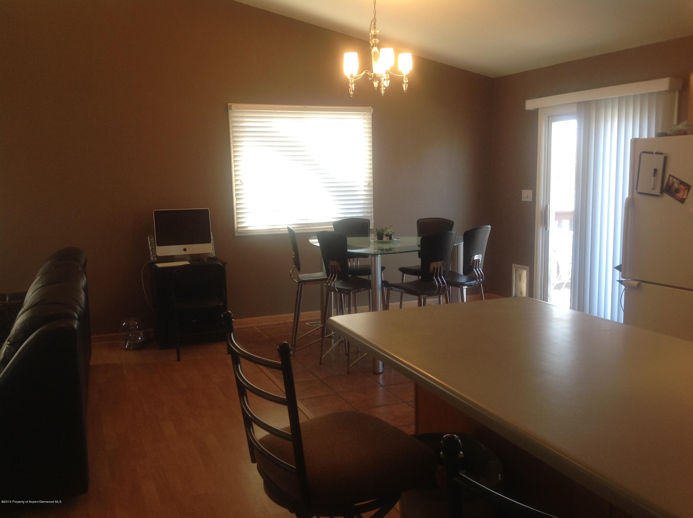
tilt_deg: -7.2
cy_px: 259
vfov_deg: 40.6
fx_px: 700
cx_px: 346
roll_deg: +0.3
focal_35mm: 35
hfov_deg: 52.7
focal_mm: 4.28
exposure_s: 1/30
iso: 50
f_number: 2.4
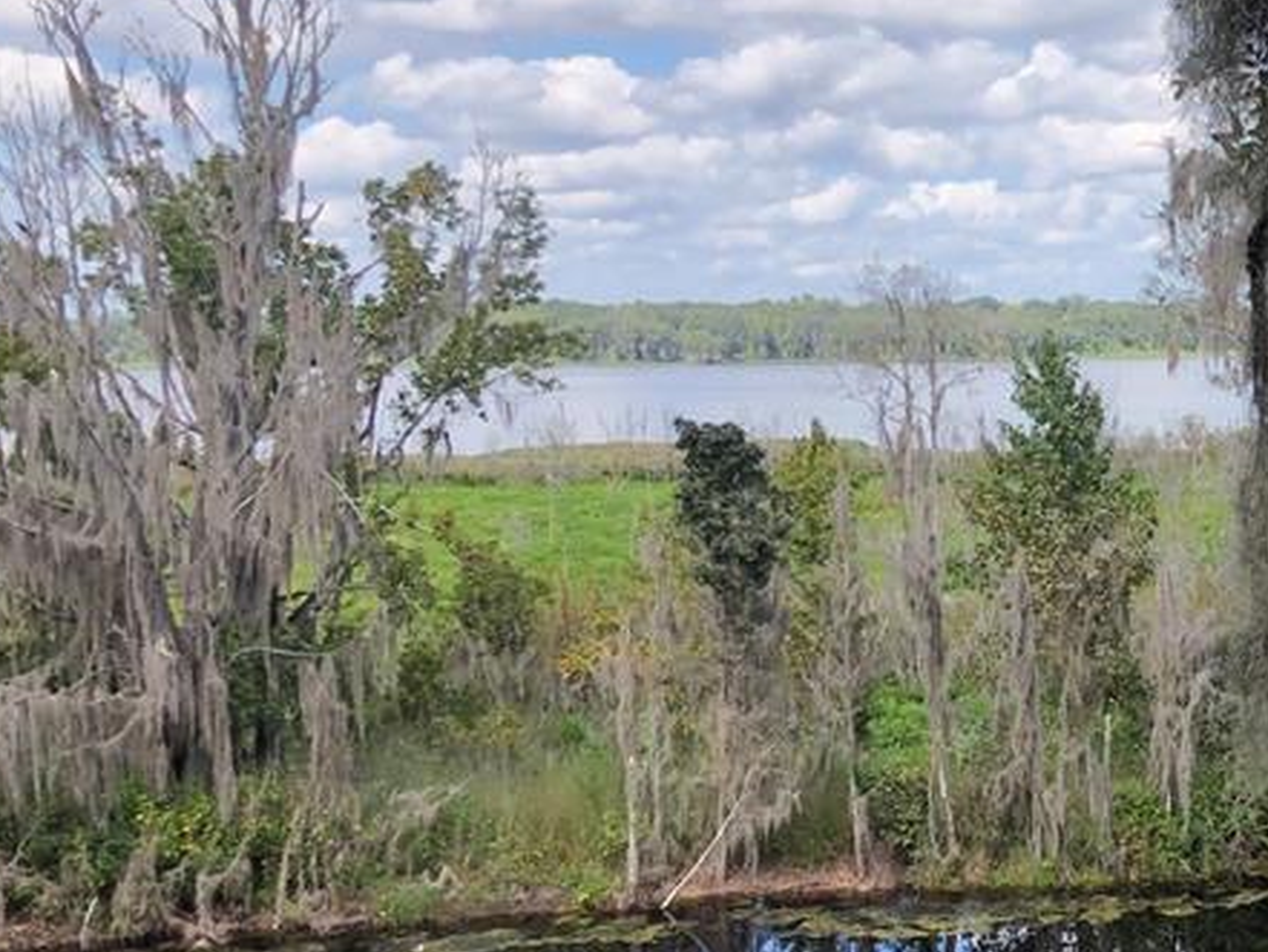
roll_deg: +1.3
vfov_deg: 22.5
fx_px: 2382
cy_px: 656
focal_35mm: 65
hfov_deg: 27.6
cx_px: 1343
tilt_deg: -7.5
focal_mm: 4
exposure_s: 1/592
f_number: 1.8
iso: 20
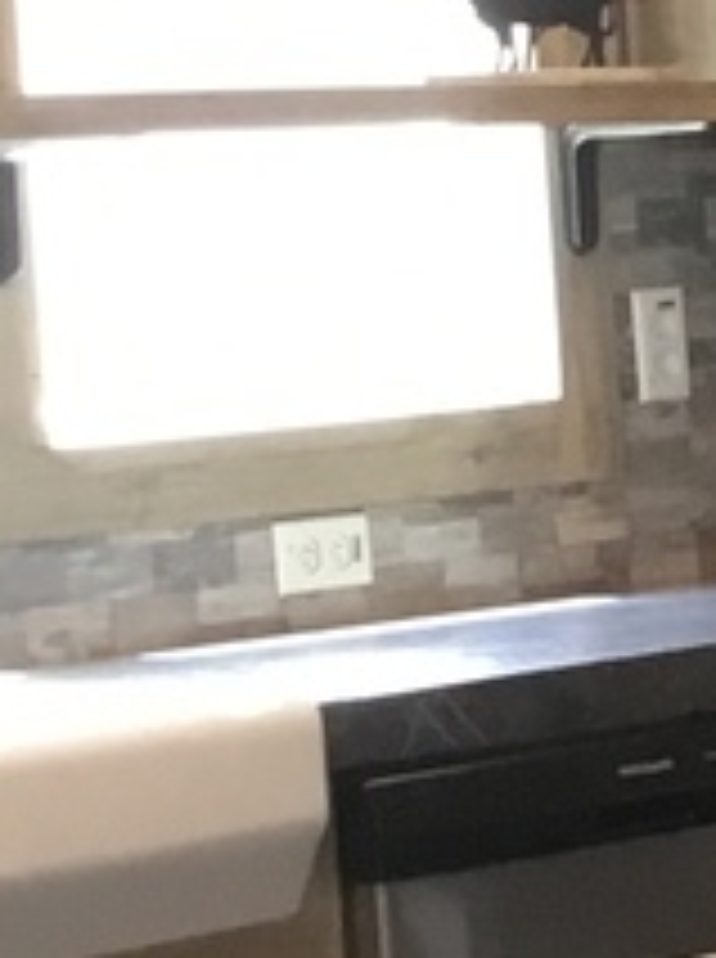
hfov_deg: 6.3
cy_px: 531
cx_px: 2315
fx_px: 5809
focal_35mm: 210
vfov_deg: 9.4
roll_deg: +2.9
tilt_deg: -4.1
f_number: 2.4
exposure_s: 1/30
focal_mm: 3.3
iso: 80
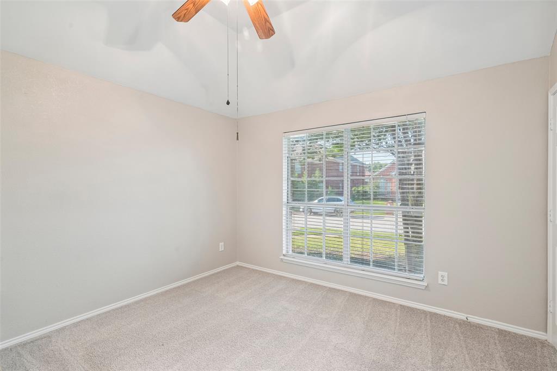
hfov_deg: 95.0
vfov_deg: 72.0
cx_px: 278
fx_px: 255
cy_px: 186
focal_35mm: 16
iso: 400
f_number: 8
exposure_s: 1/6
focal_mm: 16.5
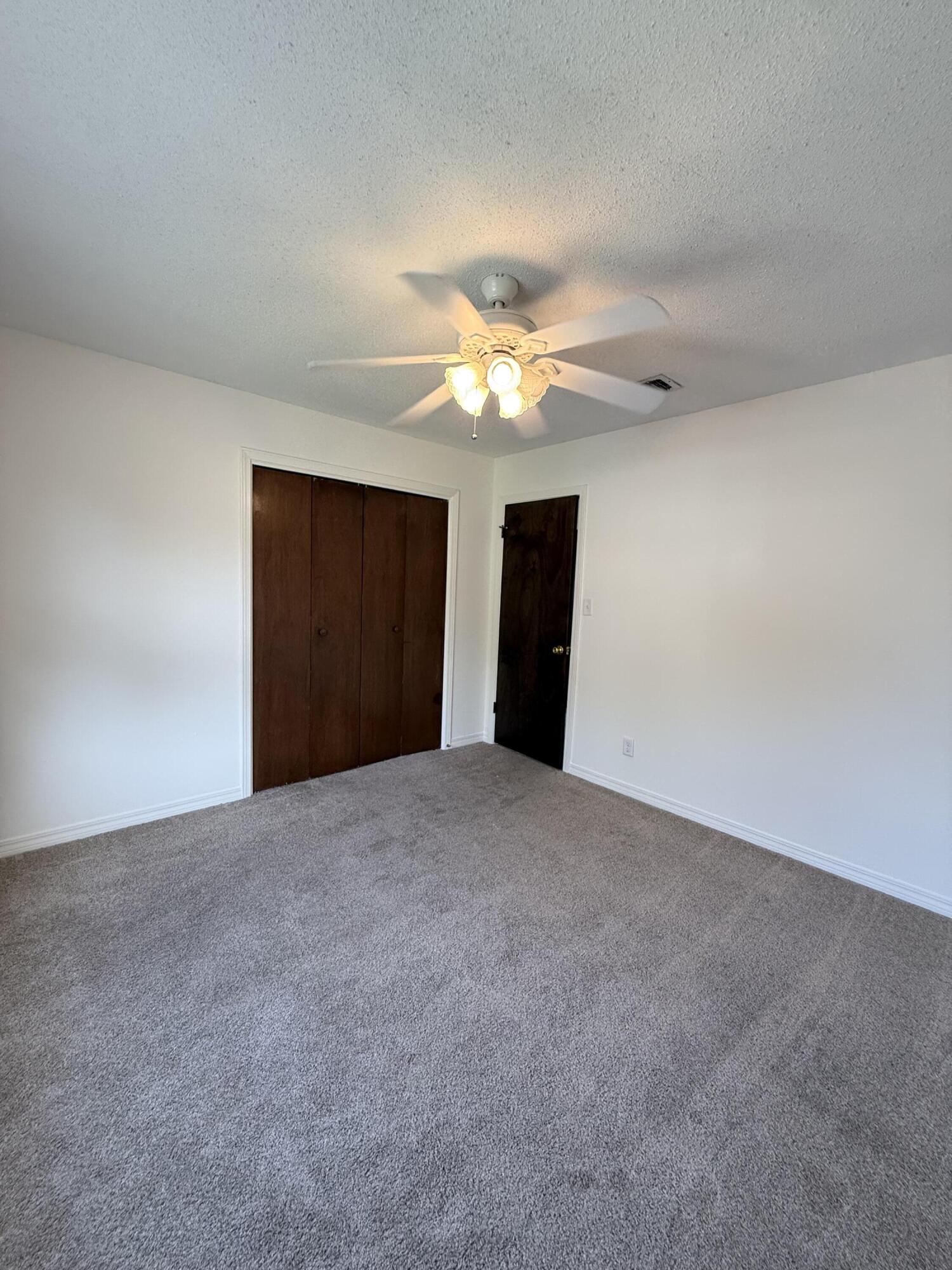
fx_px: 513
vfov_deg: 102.1
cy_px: 635
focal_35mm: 14
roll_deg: -2.3
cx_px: 476
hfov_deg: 85.7
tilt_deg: -3.5
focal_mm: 2.22
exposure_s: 1/120
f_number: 2.2
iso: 200
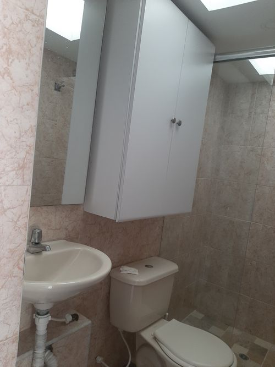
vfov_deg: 67.3
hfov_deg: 53.0
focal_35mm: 26
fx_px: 275
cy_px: 184
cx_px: 138
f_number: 1.7
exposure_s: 1/60
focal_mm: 3.93
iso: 160
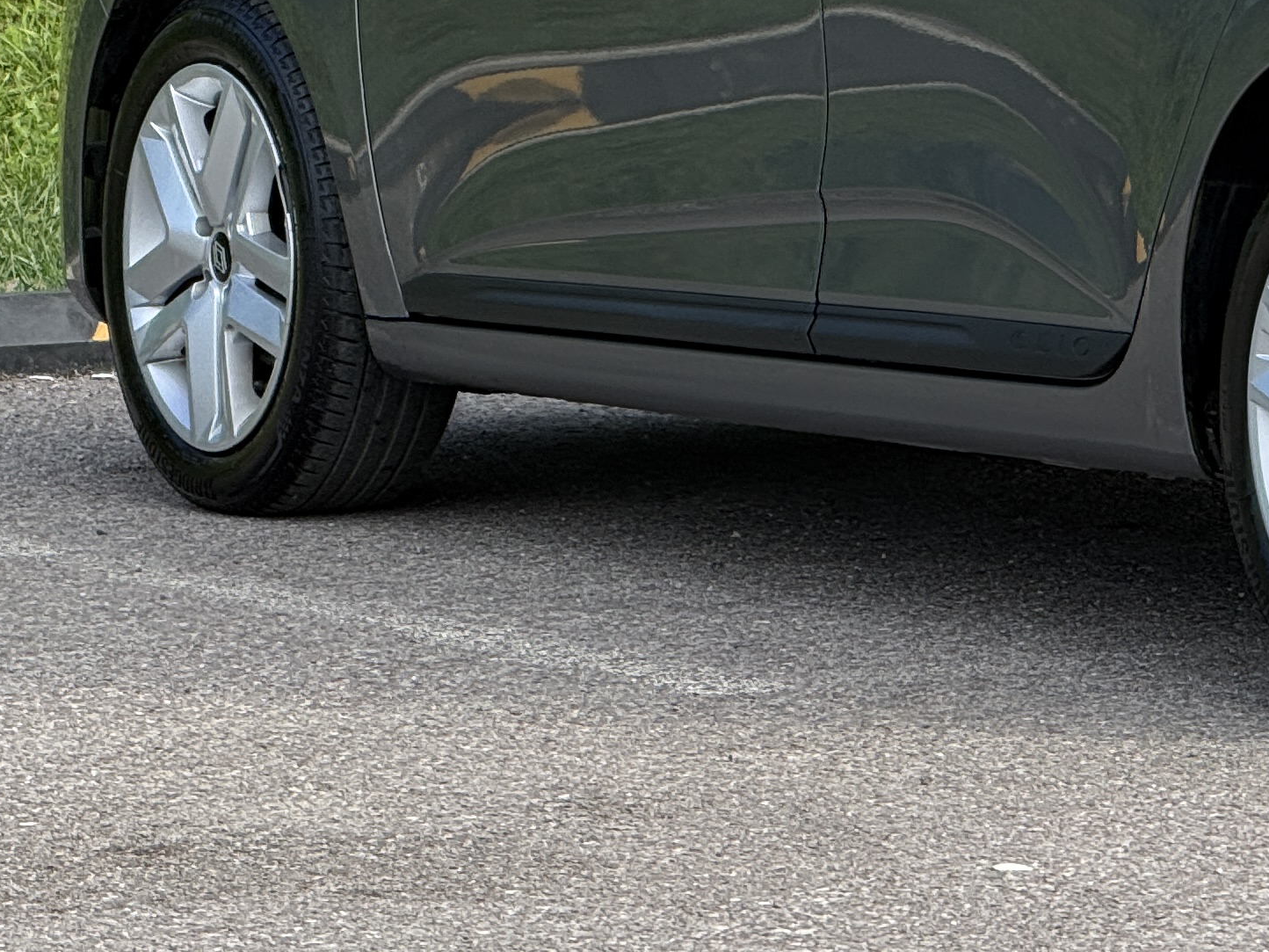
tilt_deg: -2.9
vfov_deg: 4.4
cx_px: 1538
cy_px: 80
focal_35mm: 335
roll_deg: -0.6
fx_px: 12281
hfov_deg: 5.9
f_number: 2.8
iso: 64
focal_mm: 15.66
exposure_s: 1/375
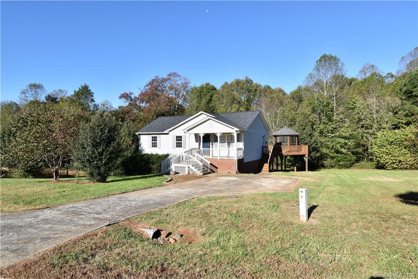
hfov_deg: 81.2
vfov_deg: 59.5
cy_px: 140
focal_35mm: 21
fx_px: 244
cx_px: 209
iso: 100
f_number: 11
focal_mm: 14
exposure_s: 1/100
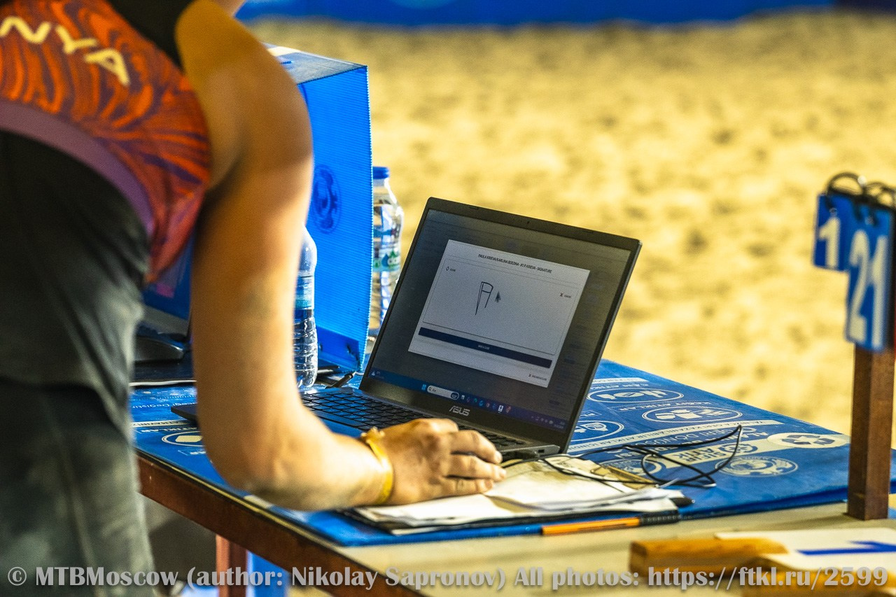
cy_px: 298
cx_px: 448
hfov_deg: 14.6
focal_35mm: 141
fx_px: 3509
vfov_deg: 9.7
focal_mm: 94
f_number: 3.2
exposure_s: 1/640
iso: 1600
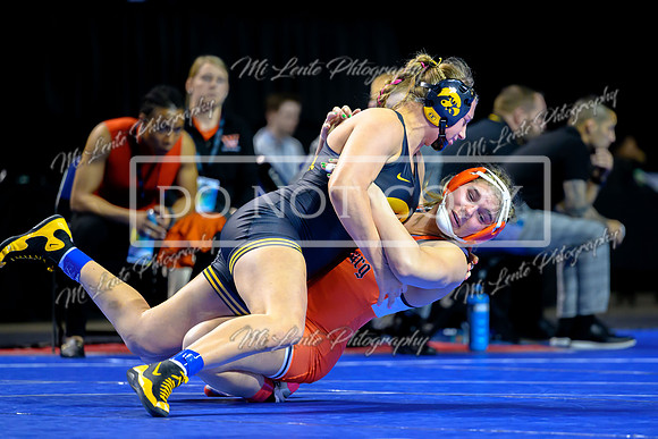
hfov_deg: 8.1
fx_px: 4667
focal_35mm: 255
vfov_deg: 5.4
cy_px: 223
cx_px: 357
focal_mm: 200
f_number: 2.8
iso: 3200
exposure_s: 1/800
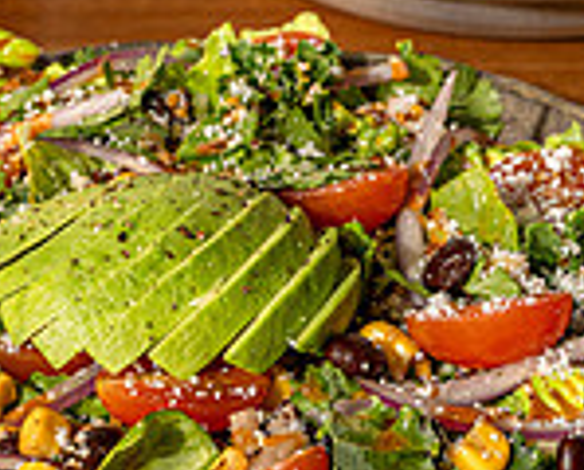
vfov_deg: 7.2
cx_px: -133
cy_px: -18
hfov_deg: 8.8
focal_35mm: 216
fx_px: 3743
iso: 250
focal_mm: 72
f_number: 10
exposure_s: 1/25
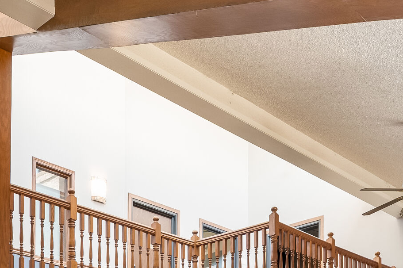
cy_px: 415
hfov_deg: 35.6
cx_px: 176
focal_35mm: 56
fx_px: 626
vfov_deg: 20.3
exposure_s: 1/3
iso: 400
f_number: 8
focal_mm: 17
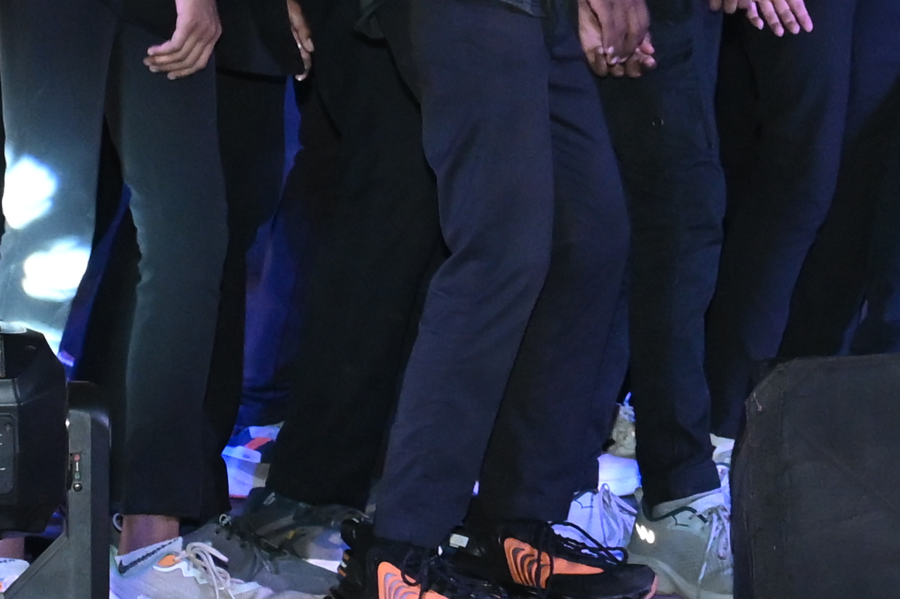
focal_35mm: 268
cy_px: -383
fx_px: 6699
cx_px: 1355
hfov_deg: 7.5
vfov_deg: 5.1
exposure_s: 1/125
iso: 4000
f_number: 5.6
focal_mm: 55
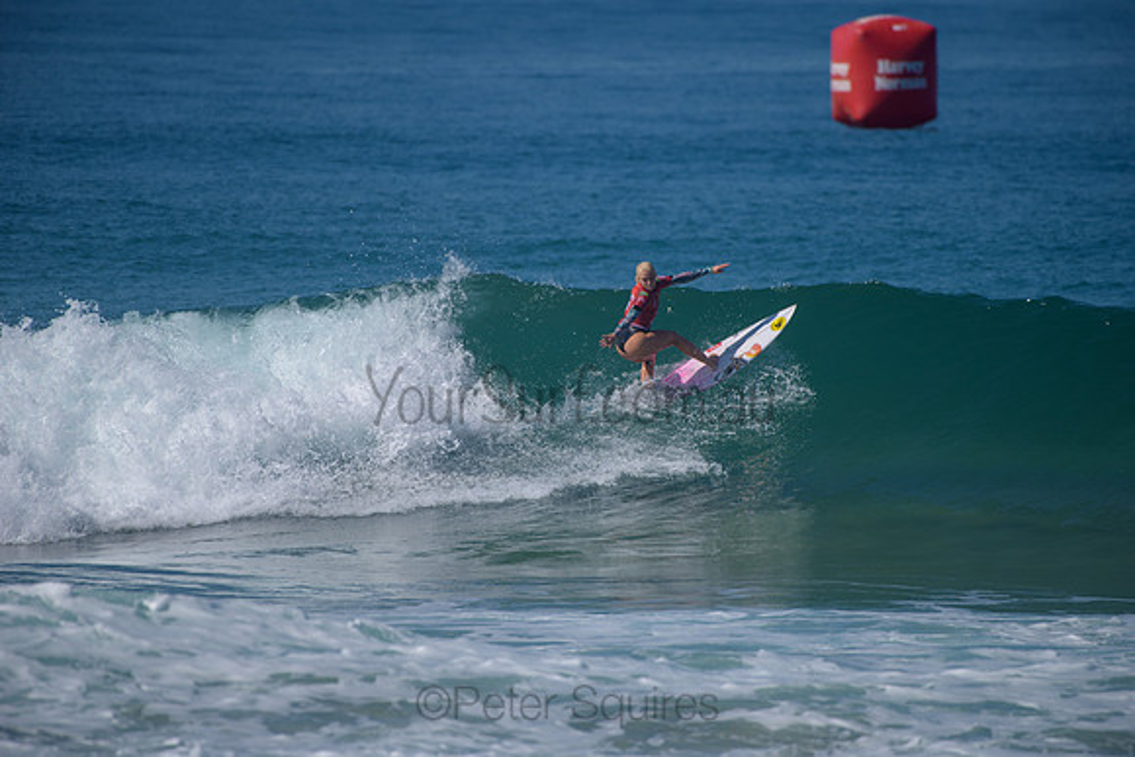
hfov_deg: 4.1
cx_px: 568
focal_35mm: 500
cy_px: 378
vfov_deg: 2.8
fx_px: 15767
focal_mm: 500
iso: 140
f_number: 5.6
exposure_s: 1/2000
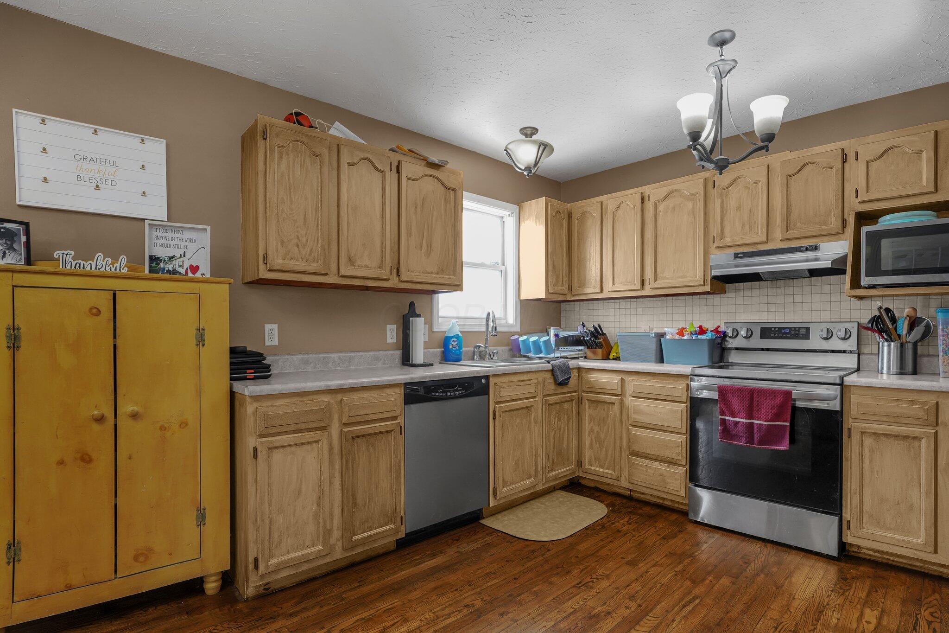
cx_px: 474
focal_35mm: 16
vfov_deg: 73.7
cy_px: 316
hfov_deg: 96.7
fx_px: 422
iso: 800
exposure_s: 1/40
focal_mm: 16
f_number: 6.3
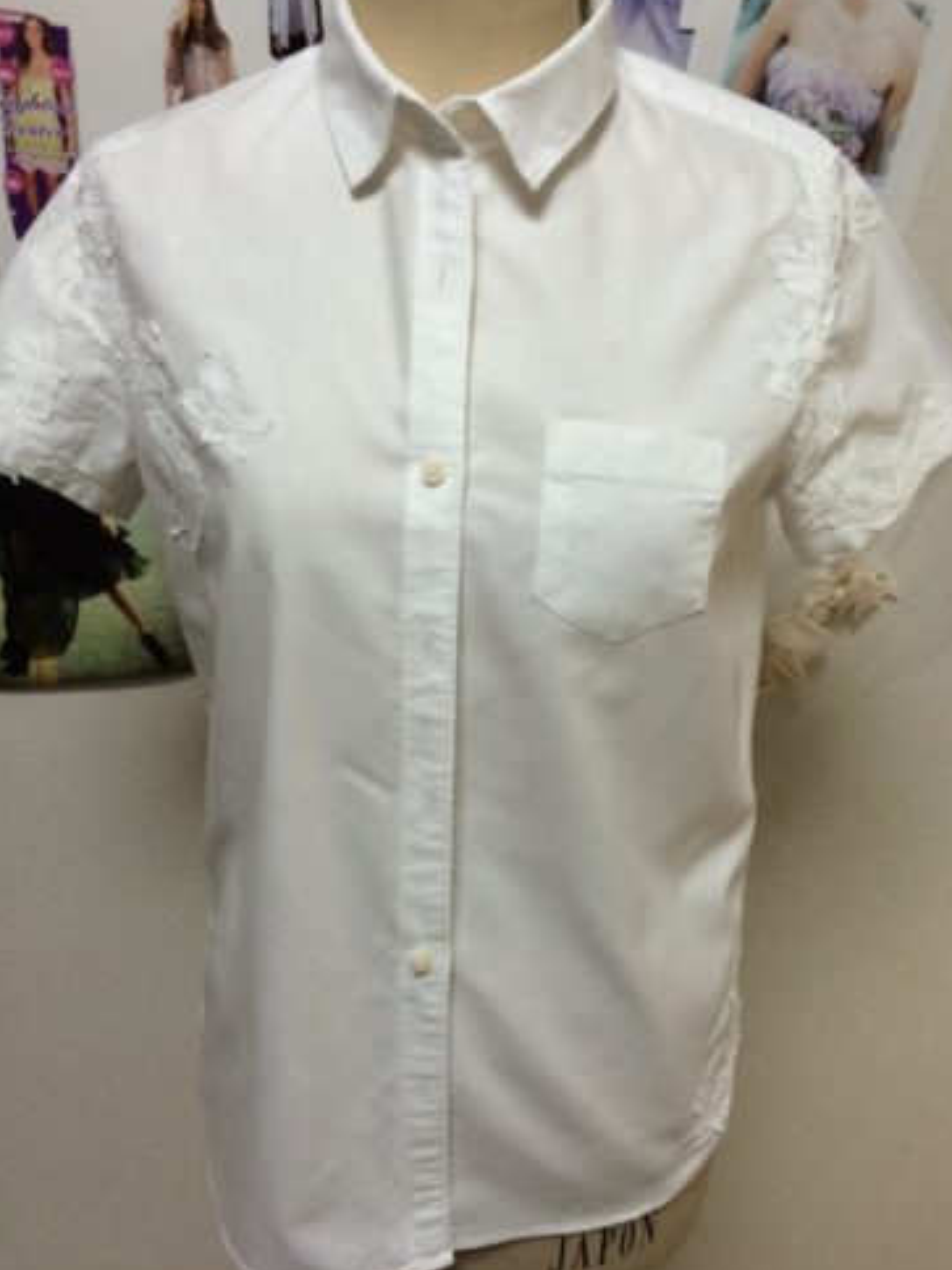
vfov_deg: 58.4
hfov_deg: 45.4
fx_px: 1137
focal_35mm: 31
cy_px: 640
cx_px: 486
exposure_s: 1/30
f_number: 2.2
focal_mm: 4.12
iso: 40
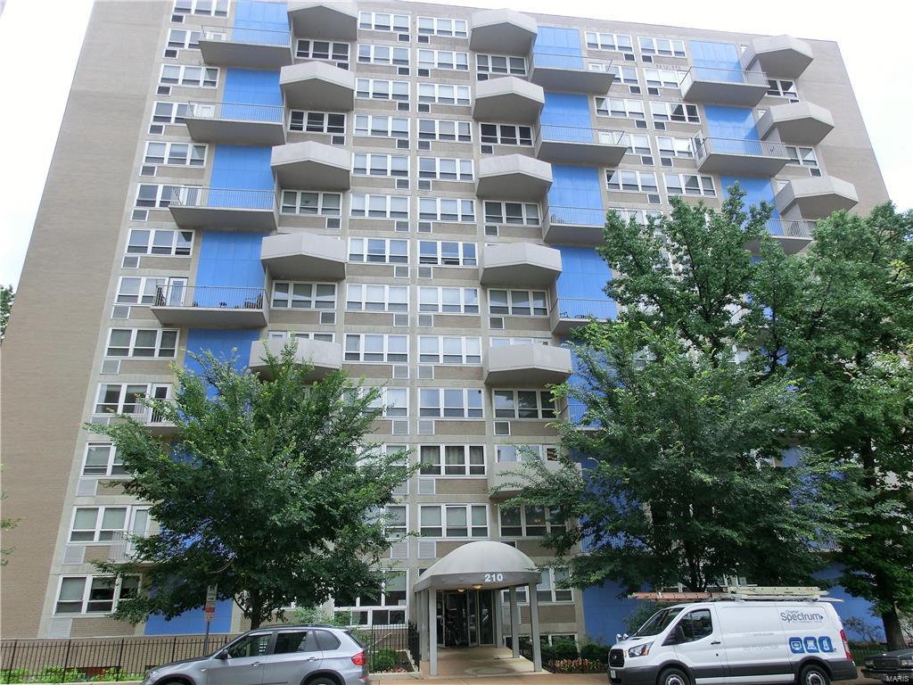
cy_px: 342
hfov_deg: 71.6
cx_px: 456
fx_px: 633
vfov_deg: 56.8
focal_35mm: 24
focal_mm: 4.24
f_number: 3
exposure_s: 1/640
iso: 100
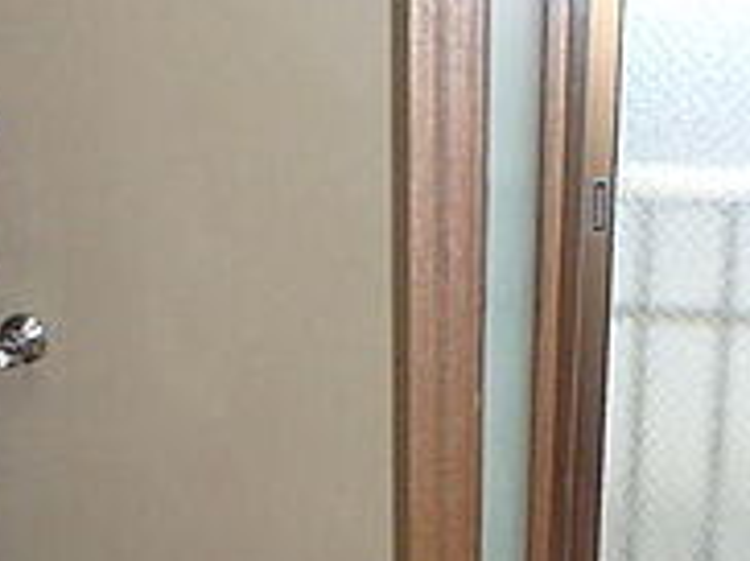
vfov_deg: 18.7
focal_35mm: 74
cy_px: 681
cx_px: 560
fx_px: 1601
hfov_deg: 26.0
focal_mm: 3.7
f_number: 3.5
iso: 320
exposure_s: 1/30
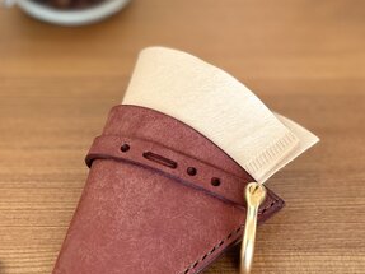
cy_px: 138
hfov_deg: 33.2
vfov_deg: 25.2
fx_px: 611
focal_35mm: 58
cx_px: 163
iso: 125
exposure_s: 1/68
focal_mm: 4.2
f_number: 1.6
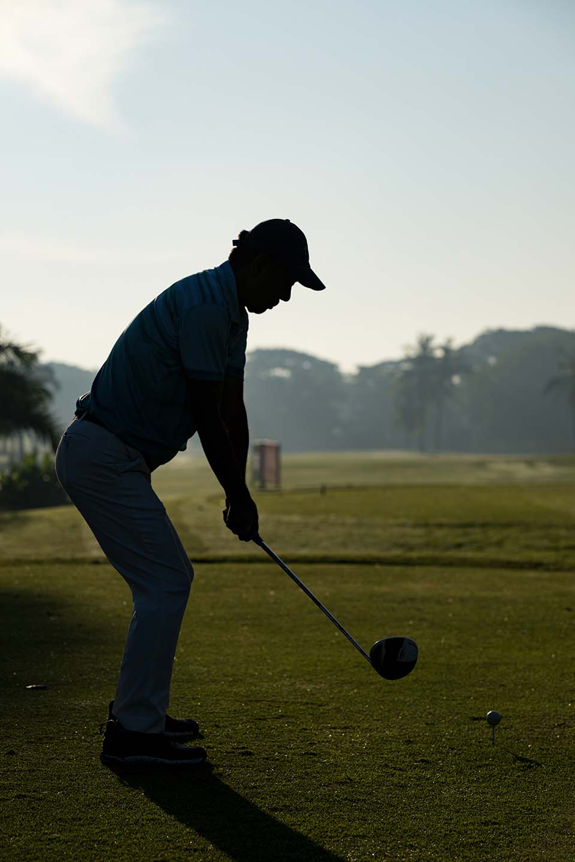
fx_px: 2515
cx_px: 288
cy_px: 431
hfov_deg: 13.0
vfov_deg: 19.5
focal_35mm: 105
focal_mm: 105
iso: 160
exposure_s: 1/5000
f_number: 5
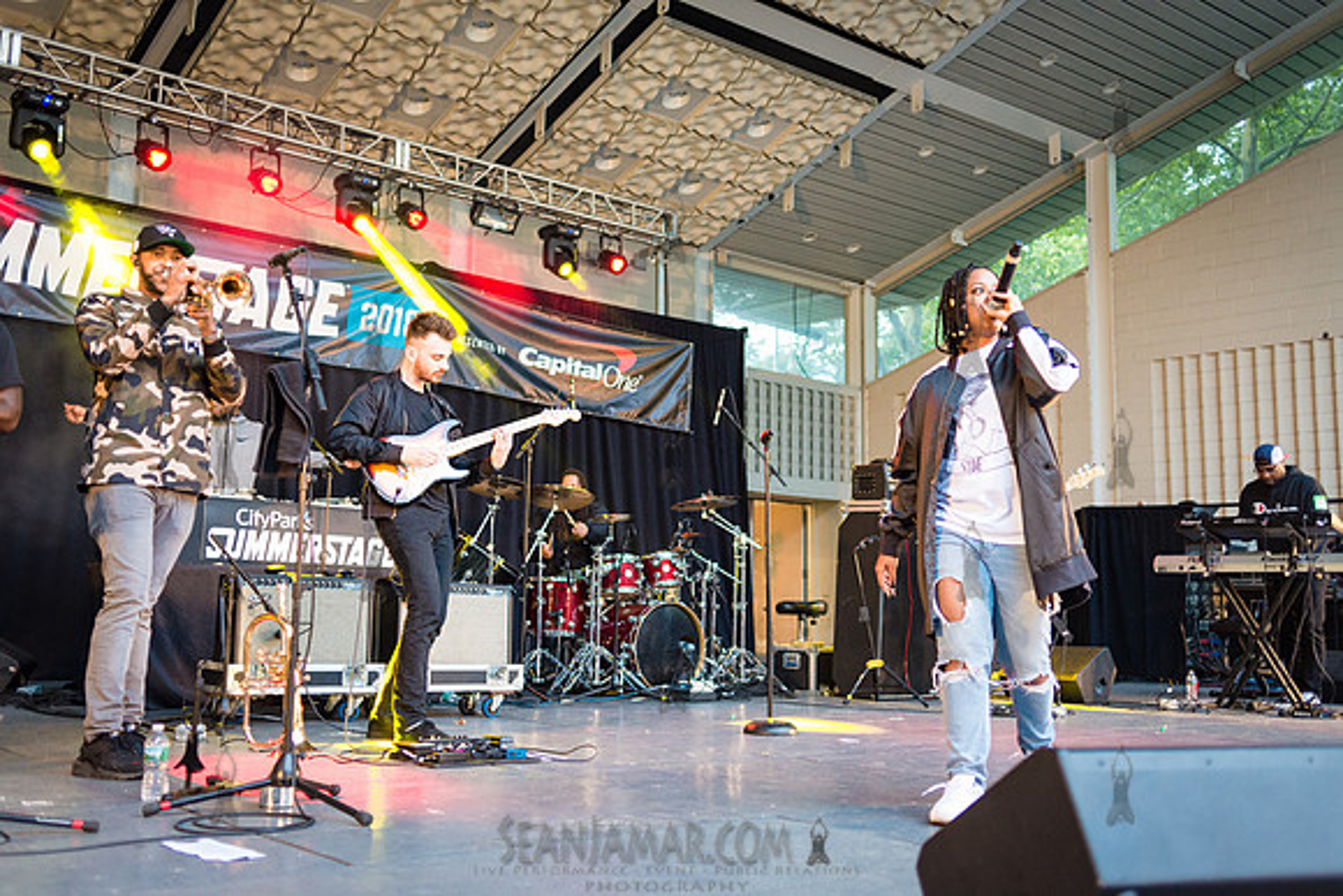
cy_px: 448
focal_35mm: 35
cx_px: 672
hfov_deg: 54.4
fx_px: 1306
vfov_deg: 37.9
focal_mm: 35
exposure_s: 1/250
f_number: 2.8
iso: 2000
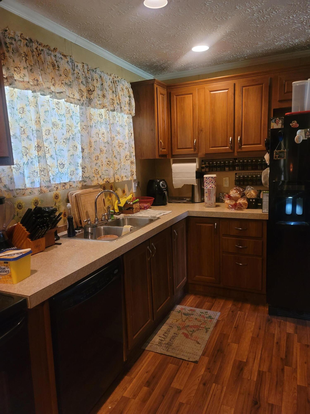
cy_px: 207
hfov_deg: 54.9
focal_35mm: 25
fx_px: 299
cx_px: 155
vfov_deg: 69.4
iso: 500
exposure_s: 1/40
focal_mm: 7
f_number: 1.8
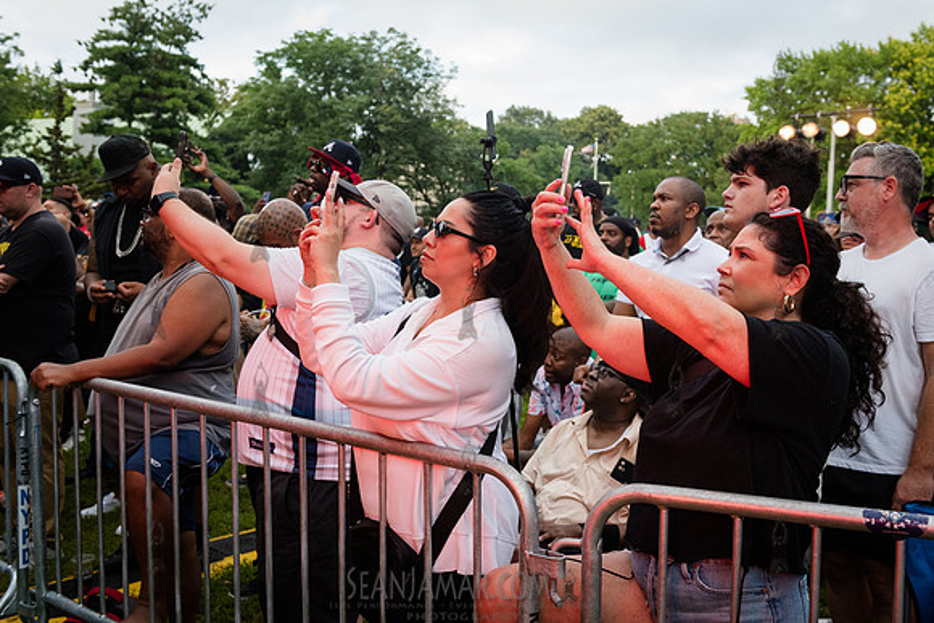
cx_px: 499
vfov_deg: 35.0
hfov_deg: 50.6
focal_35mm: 38
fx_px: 988
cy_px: 309
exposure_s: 1/1000
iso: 2000
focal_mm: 34
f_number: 4.5
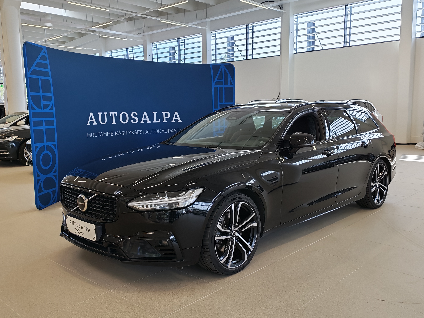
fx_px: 416
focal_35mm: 34
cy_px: 159
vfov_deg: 41.8
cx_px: 212
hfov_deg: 54.0
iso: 100
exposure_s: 1/100
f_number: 1.9
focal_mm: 6.12
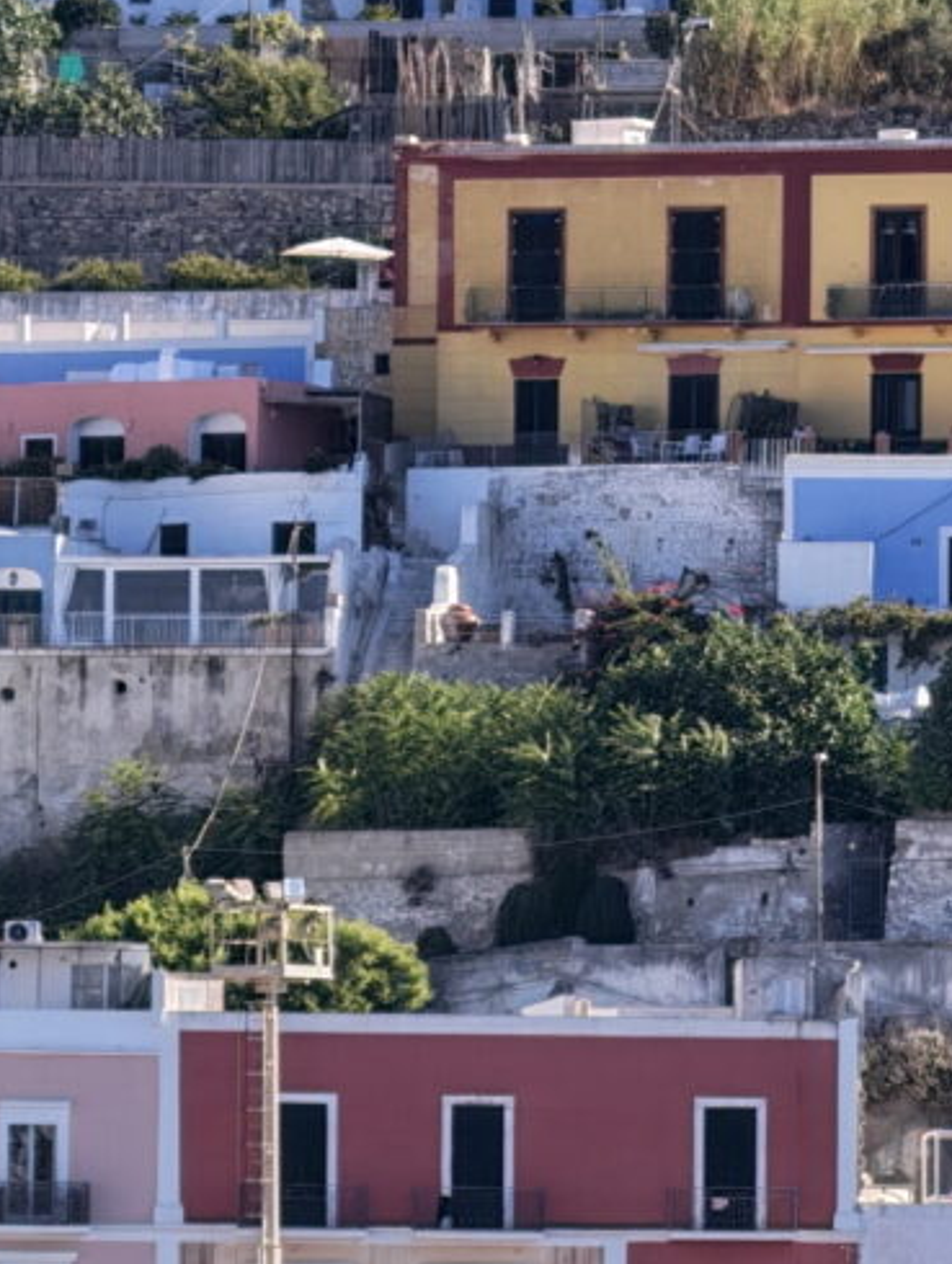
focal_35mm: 617
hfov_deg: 2.4
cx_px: 1130
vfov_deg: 3.2
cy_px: 736
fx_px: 22566
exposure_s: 1/640
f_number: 2.6
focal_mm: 22.48
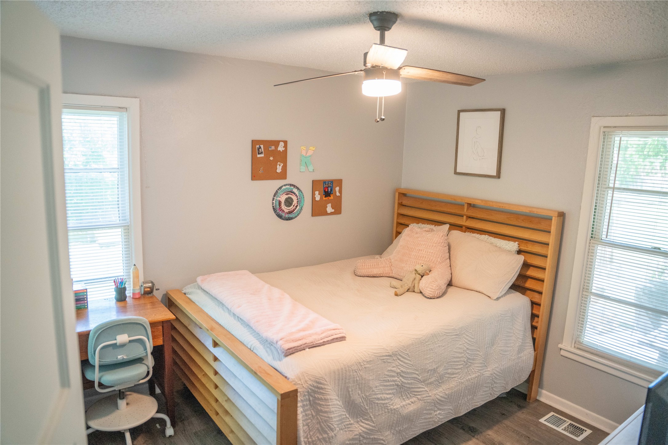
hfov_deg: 71.3
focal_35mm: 25
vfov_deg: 51.1
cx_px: 334
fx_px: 466
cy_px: 222
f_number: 2.8
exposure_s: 1/100
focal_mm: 25.1
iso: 3200
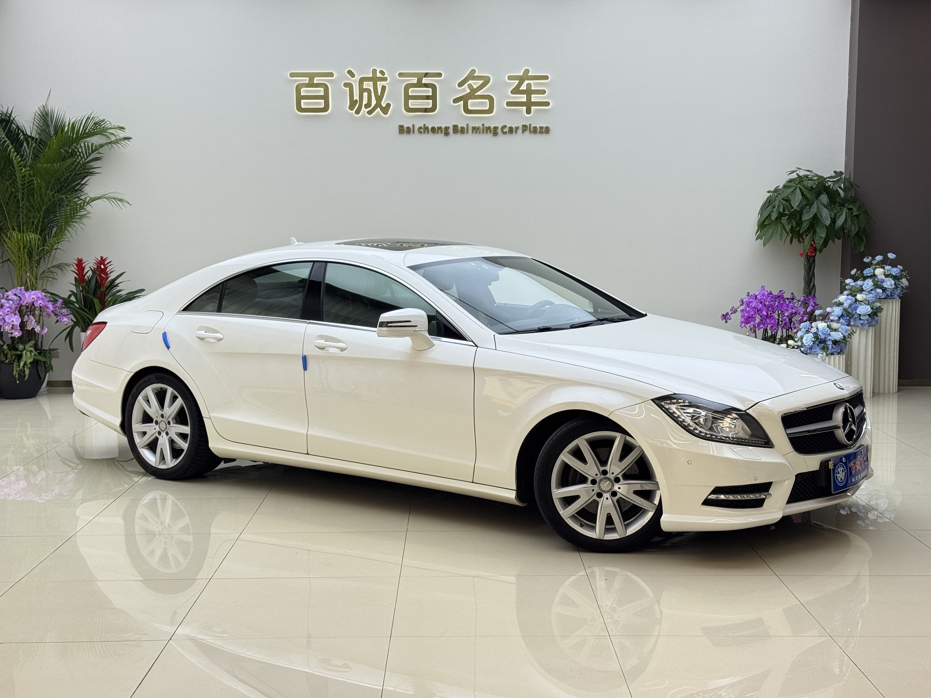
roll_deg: +0.1
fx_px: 1318
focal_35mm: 49
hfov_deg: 38.9
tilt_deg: -6.8
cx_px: 469
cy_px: 353
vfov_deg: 29.7
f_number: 1.78
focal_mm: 6.76
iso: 64
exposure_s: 1/229
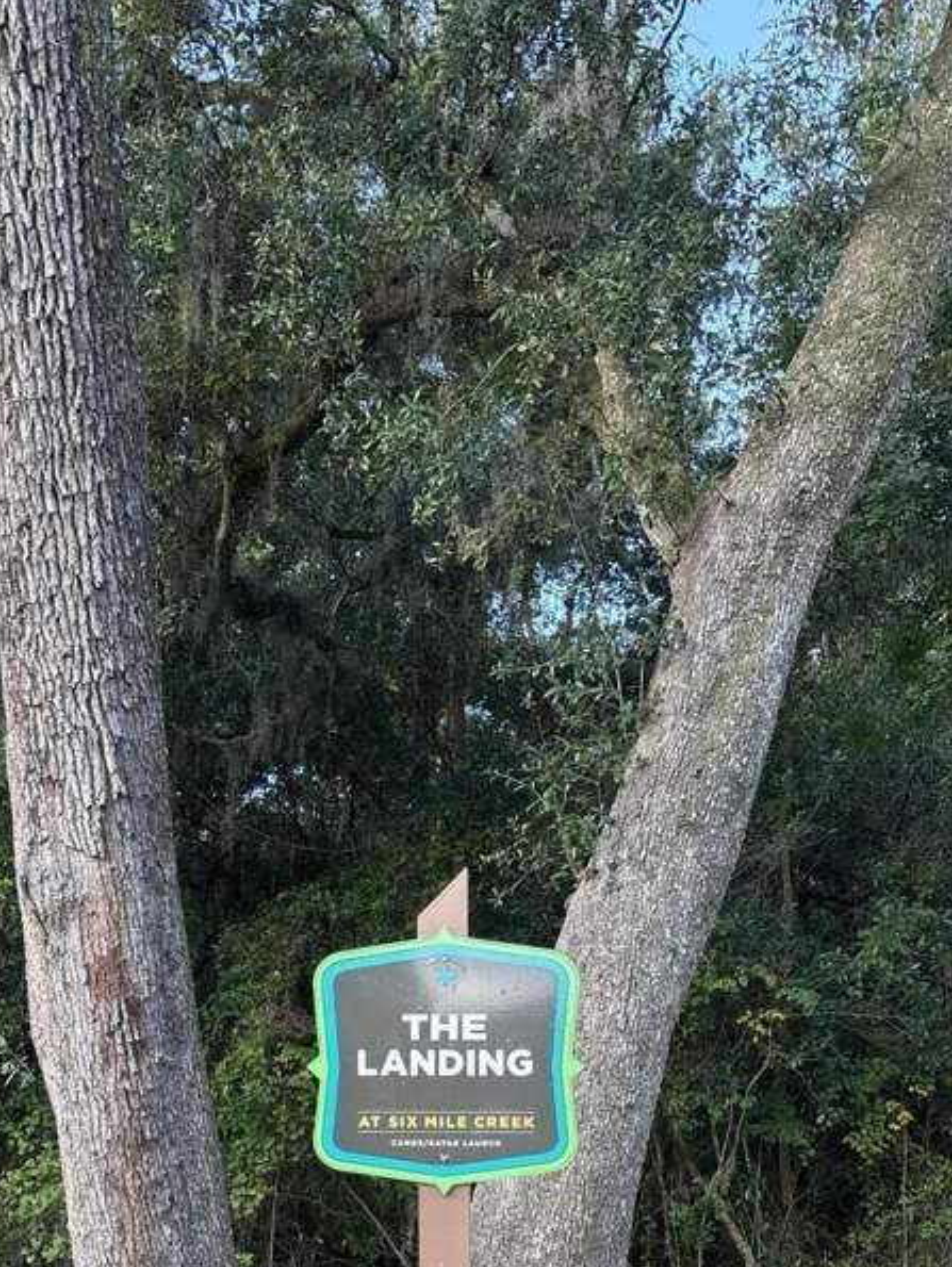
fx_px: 1575
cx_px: 341
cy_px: 1080
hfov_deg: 33.4
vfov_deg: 41.2
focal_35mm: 43
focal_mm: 6.76
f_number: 1.78
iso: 80
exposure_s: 1/179
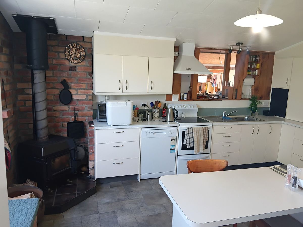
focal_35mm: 22
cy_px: 114
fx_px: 193
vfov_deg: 61.1
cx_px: 152
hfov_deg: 76.4
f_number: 1.8
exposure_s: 1/50
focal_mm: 3.86
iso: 160
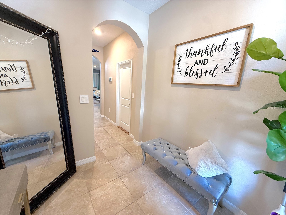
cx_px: 143
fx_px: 116
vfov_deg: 85.7
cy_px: 108
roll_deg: -3.8
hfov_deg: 102.1
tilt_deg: -11.7
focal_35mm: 14
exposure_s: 1/60
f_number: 2.2
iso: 160
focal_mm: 2.22
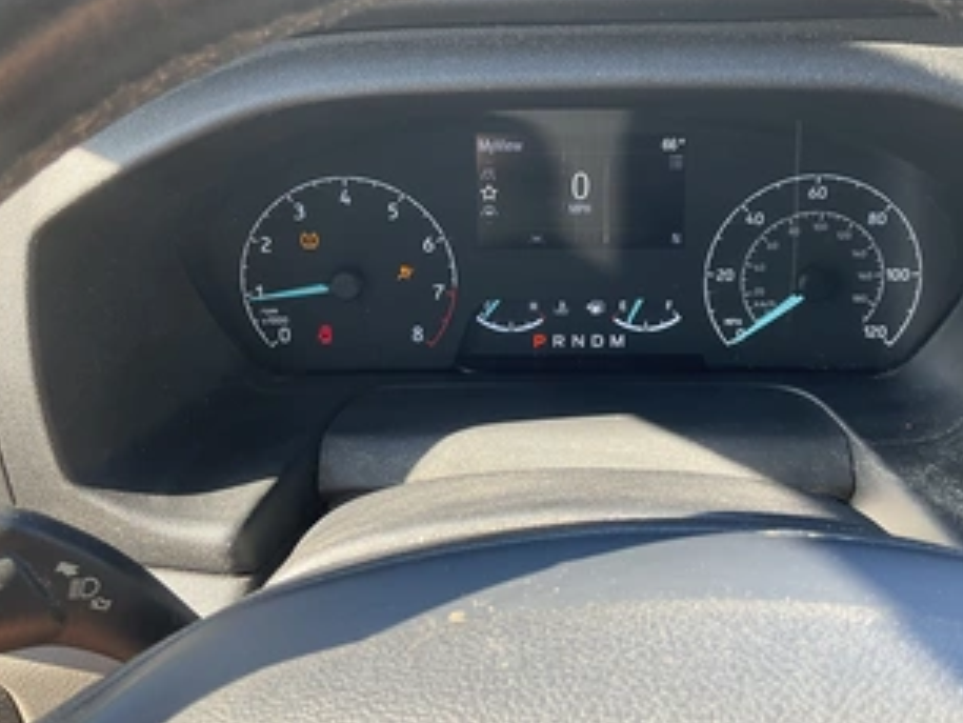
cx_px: 534
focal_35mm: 38
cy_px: 253
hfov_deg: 48.9
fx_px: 1058
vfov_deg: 37.4
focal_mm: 3
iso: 40
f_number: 1.8
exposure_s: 1/122
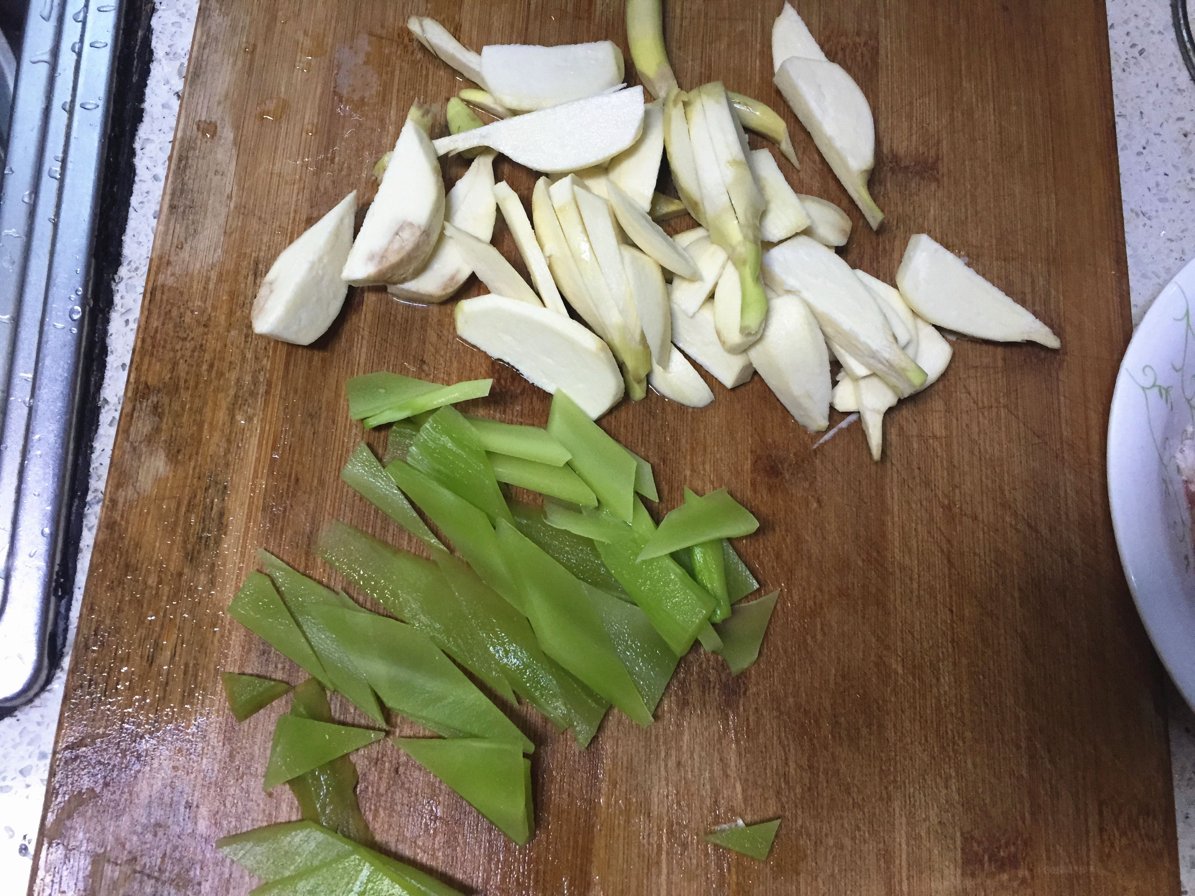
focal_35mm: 29
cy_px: 448
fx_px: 1001
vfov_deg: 48.2
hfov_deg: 61.7
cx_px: 598
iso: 160
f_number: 2.2
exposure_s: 1/30
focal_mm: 4.15
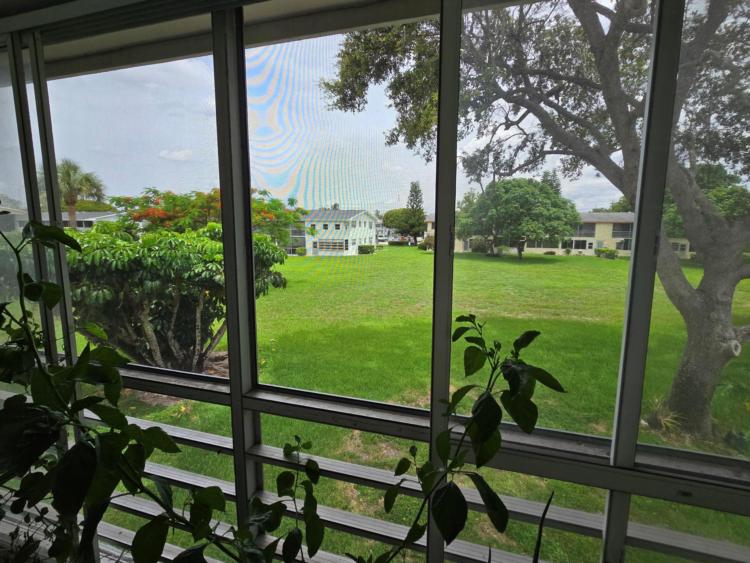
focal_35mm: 14
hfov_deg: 102.0
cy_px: 268
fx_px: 303
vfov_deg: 85.6
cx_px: 391
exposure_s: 1/2000
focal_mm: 2.2
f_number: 2.2
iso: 100
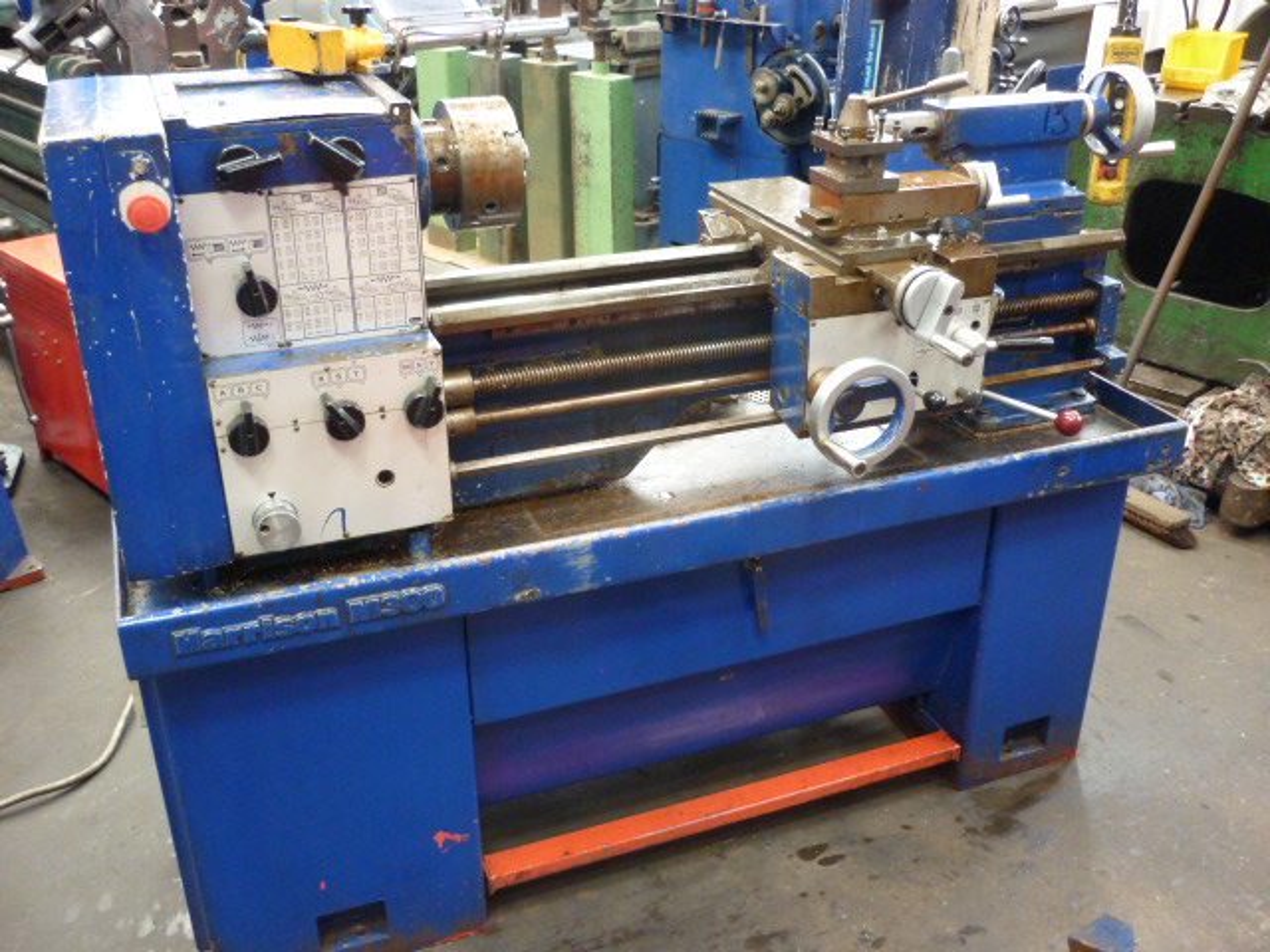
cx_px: 635
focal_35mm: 33
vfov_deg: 42.9
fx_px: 1211
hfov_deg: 55.4
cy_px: 476
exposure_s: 1/15
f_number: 2.8
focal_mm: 5.5
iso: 400
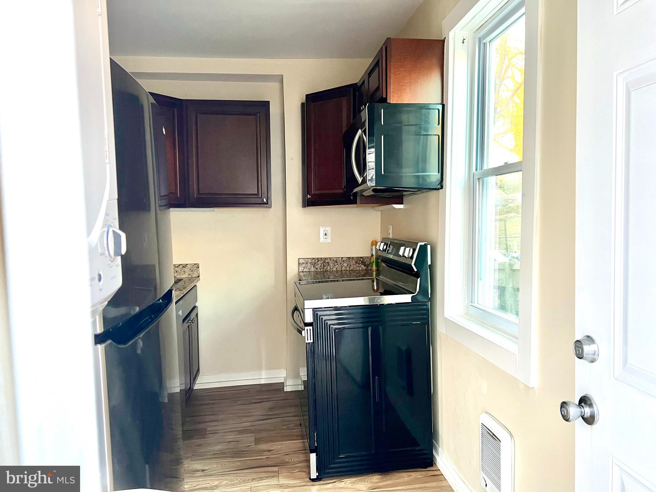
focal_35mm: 26
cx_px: 328
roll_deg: +1.2
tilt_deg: -4.2
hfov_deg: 67.3
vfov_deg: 53.1
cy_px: 246
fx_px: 493
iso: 250
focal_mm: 5.7
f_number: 1.5
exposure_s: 1/60
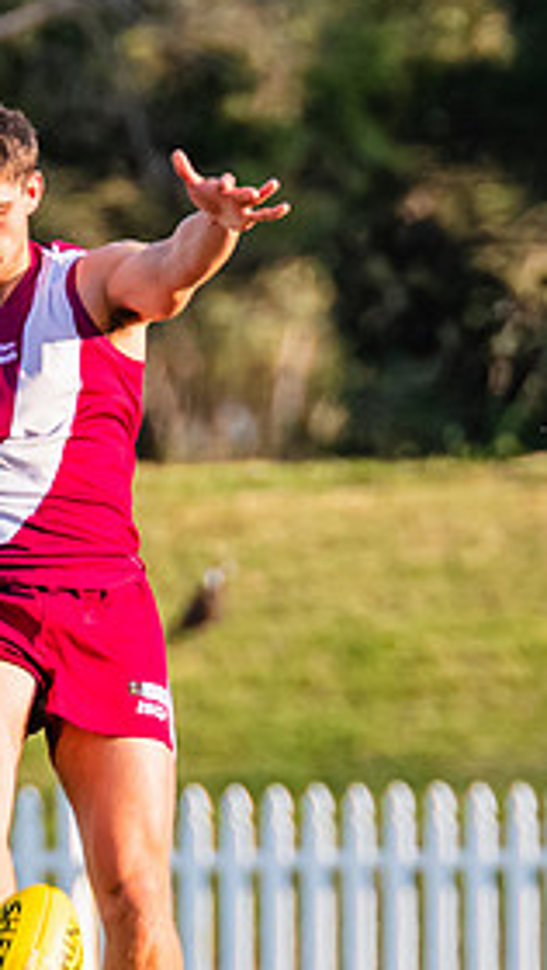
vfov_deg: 1.1
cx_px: -58
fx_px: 48360
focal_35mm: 1880
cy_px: 501
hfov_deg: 0.6
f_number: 6.3
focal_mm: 420
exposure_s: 1/1250
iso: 800
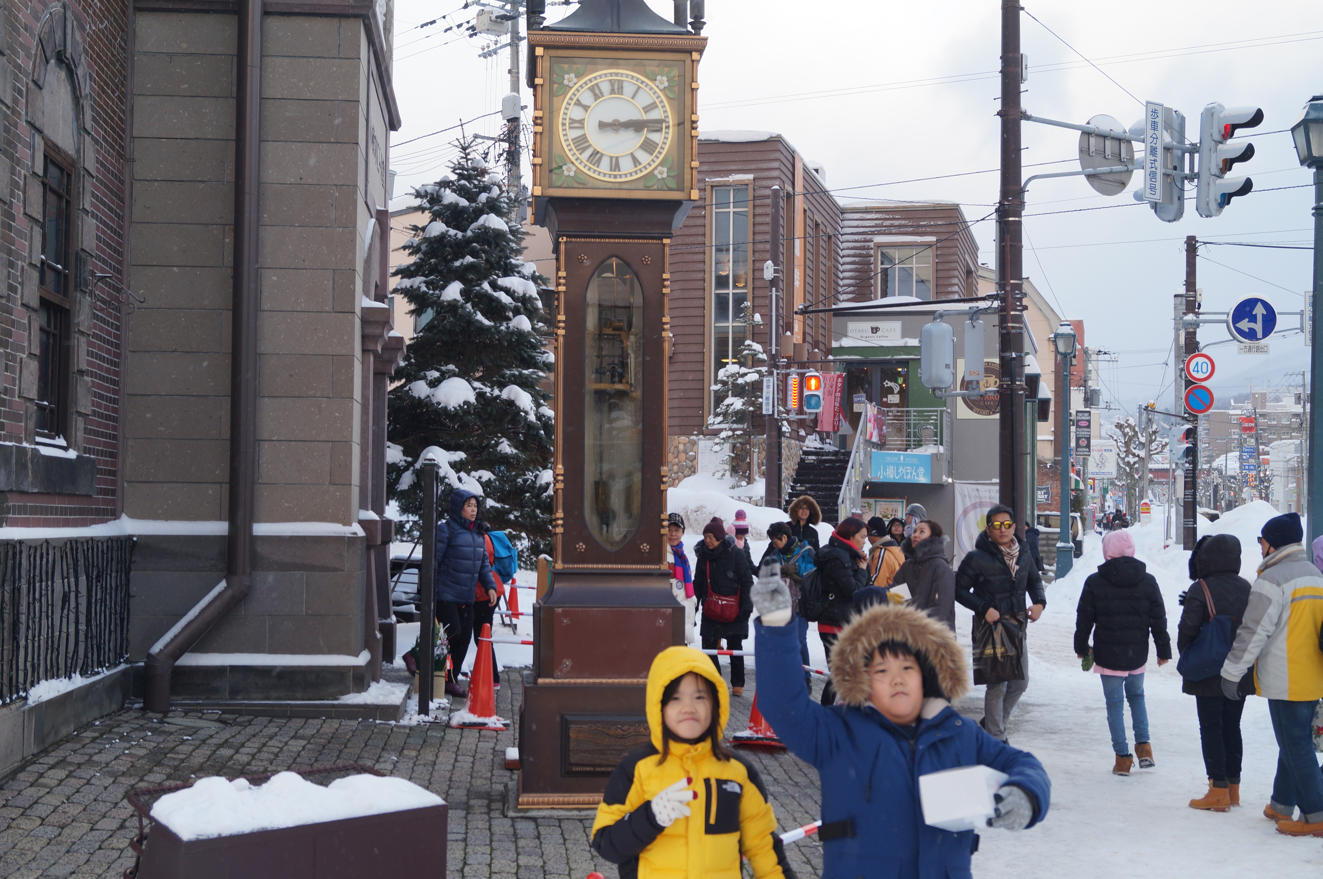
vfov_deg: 29.8
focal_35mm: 45
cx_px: 662
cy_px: 440
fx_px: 1652
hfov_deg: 43.6
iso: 100
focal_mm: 30
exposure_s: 1/100
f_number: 5.6
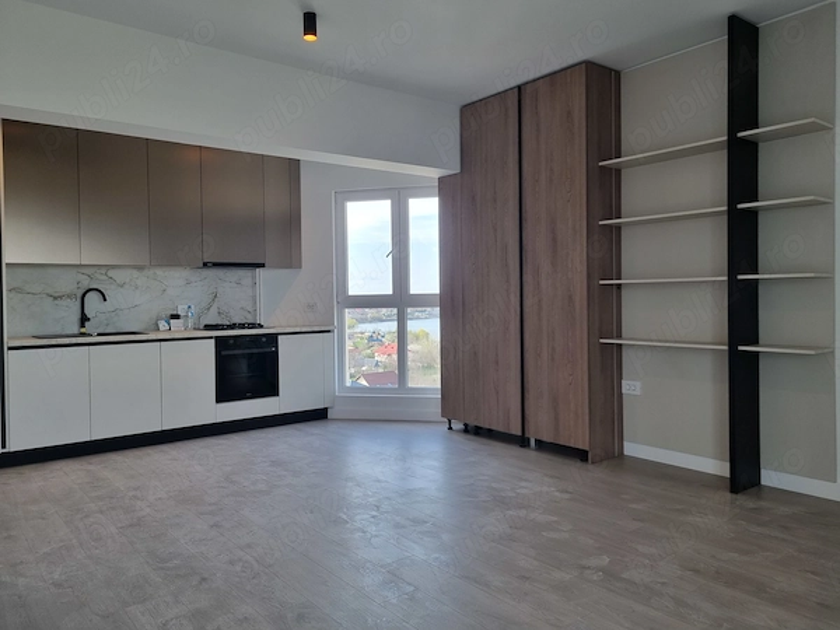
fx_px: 631
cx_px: 420
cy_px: 315
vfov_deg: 53.1
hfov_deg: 67.3
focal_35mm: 26
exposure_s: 1/135
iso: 50
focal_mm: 5.4
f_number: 1.8
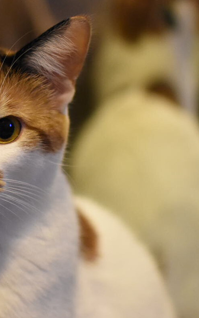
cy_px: 135
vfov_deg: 19.1
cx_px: -30
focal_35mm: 109
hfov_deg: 11.8
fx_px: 946
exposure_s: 1/80
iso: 2500
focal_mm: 35
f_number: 1.8
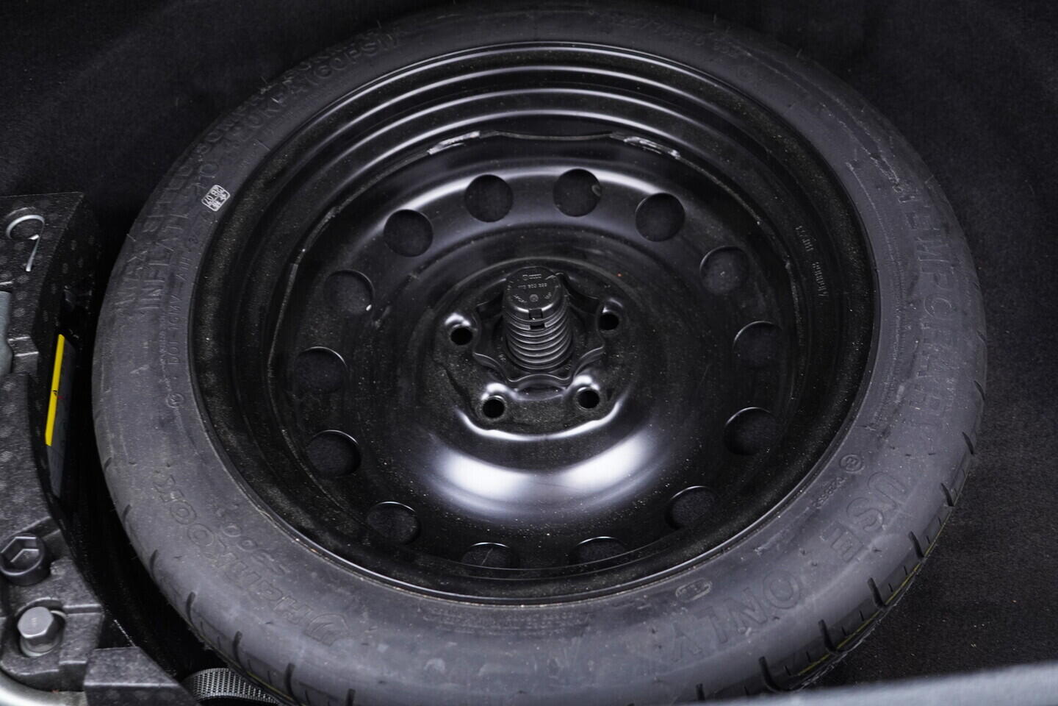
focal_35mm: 36
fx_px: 1058
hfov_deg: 53.1
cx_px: 529
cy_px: 353
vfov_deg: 36.9
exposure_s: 1/40
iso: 1000
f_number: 2.8
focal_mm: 24
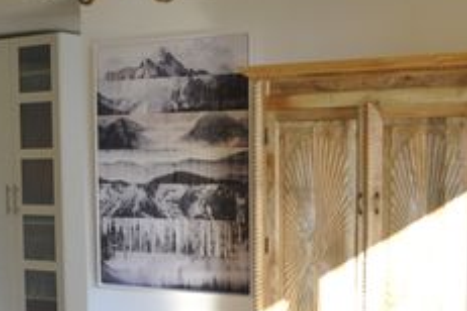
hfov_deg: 28.7
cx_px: 176
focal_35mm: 70
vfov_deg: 19.1
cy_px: 278
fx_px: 908
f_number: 4.5
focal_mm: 18
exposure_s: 1/80
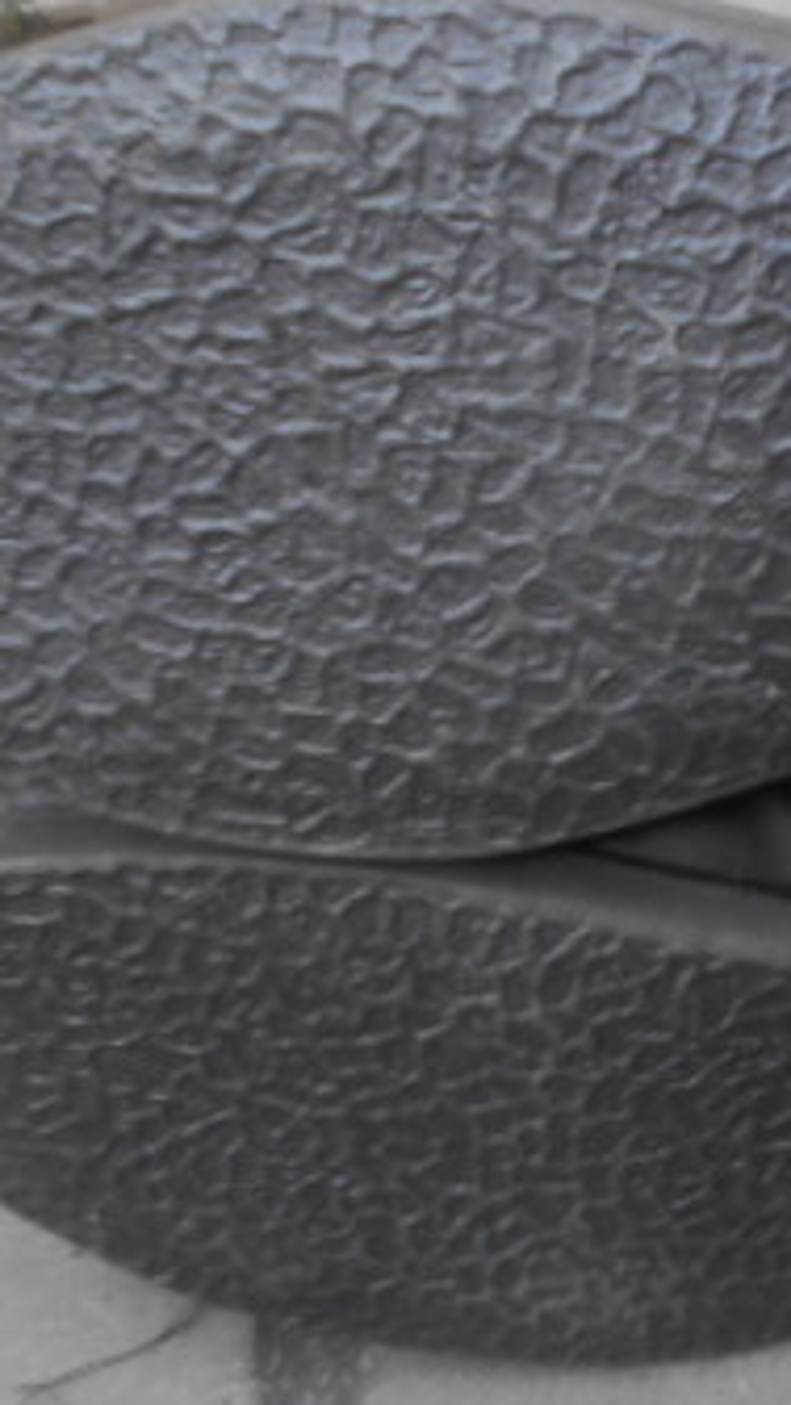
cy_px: 698
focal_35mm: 54
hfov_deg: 21.6
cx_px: 758
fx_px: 2014
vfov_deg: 38.5
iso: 160
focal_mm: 4.6
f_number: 3.2
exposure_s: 1/30
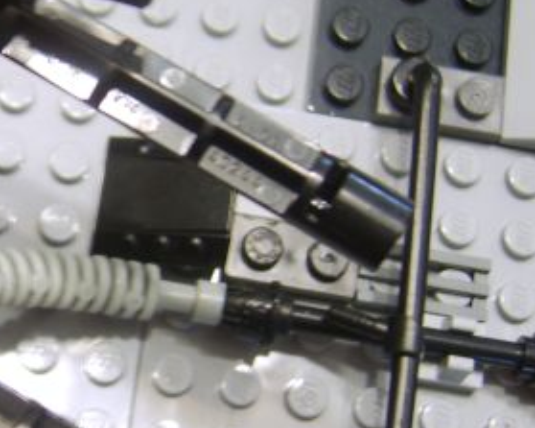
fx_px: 1235
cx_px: -33
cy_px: 200
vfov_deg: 19.6
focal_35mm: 78
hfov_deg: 23.2
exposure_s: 1/3
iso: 71
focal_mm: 8.13
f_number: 2.7
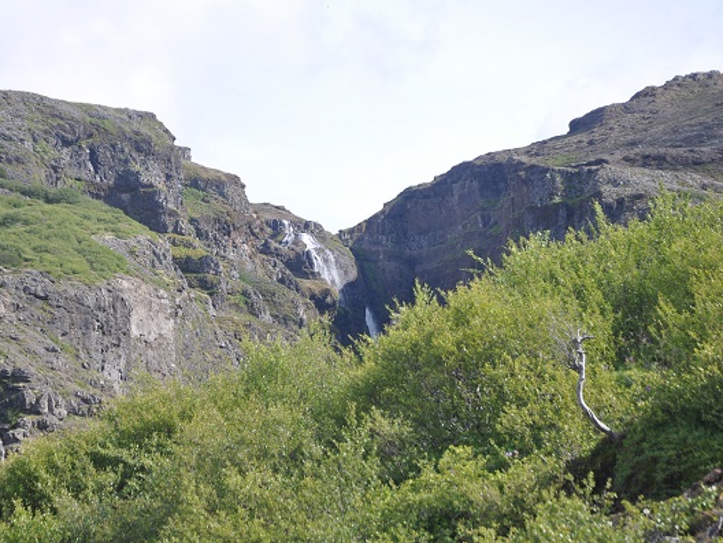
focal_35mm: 115
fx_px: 2402
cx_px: 334
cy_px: 273
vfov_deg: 12.9
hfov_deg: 17.1
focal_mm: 70
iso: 200
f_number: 8
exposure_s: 1/250
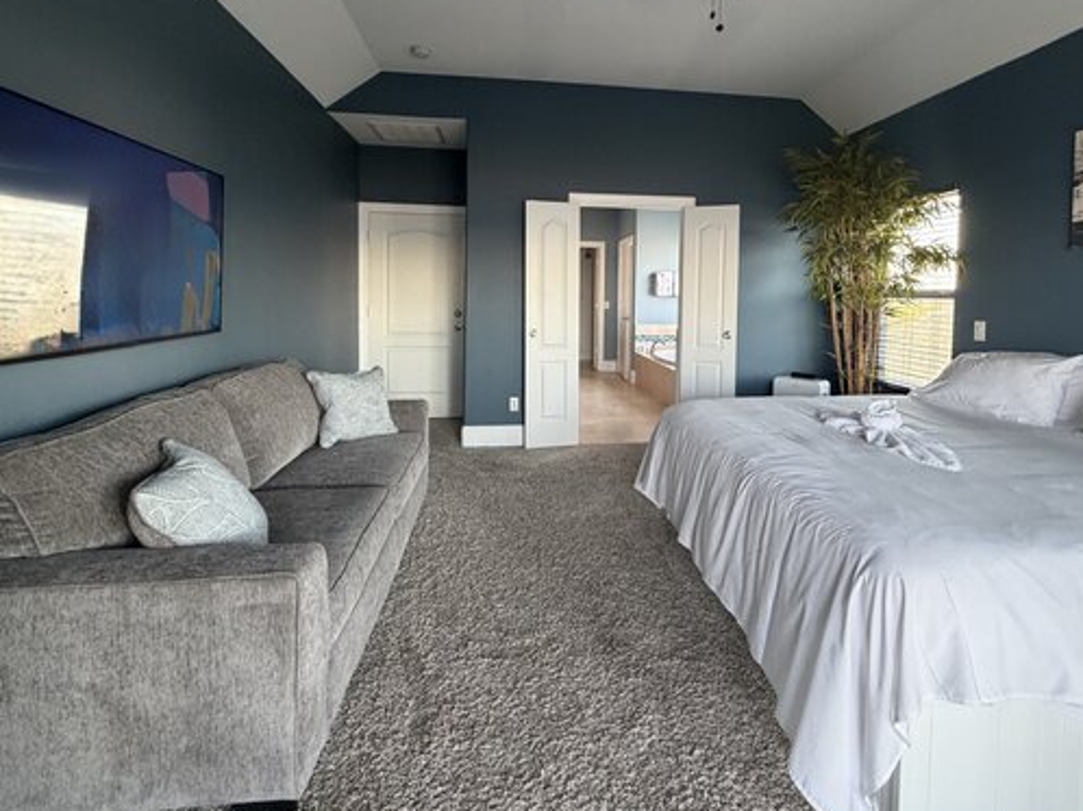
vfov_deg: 70.7
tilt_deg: -1.8
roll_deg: -1.0
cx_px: 592
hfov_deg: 87.5
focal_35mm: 18
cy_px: 317
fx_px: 563
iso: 320
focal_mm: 2.22
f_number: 2.2
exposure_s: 1/60
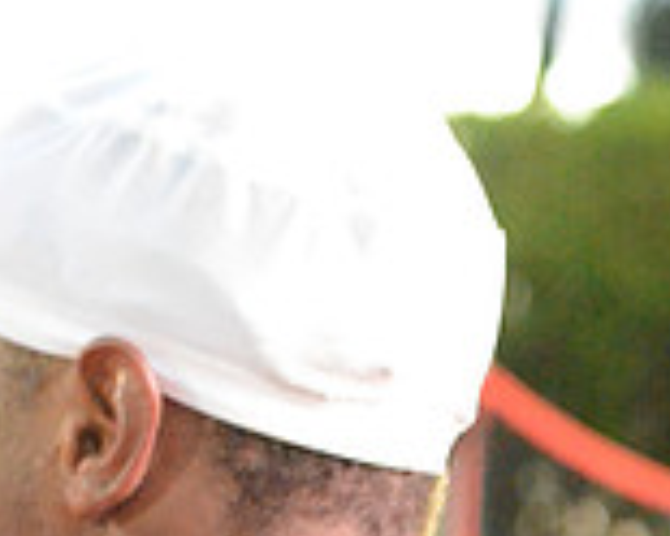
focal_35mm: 326
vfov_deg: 4.7
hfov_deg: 5.9
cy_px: 1206
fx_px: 6464
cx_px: 497
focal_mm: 62
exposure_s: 1/80
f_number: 4.5
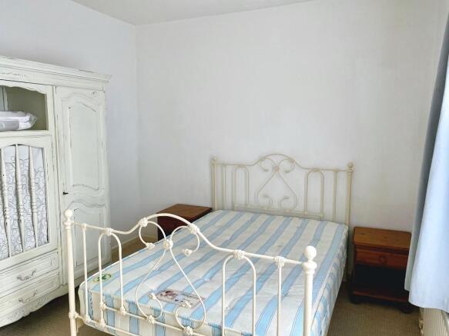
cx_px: 224
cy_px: 168
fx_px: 337
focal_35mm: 26
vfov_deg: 53.0
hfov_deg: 67.3
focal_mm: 4.25
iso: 100
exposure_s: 1/121
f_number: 1.8
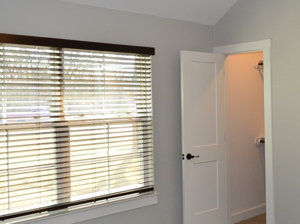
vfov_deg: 32.8
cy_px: 96
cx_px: 205
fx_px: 381
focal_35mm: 44
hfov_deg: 42.3
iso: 800
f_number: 5.6
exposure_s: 1/200
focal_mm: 18
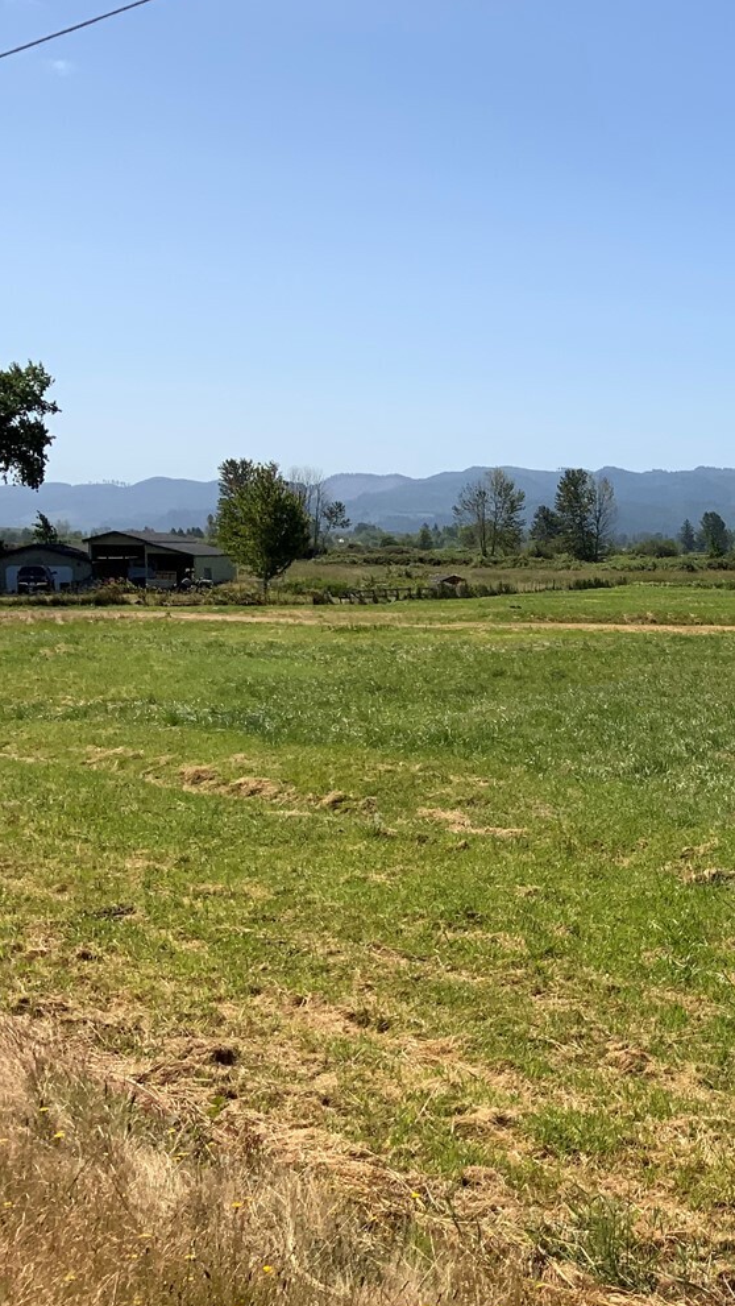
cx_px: 904
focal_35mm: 51
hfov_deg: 21.6
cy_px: 738
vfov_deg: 40.5
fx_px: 1766
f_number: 1.8
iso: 16
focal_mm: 3
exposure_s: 1/2538
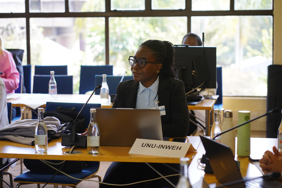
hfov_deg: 23.9
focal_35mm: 85
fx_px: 666
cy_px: 94
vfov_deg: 16.1
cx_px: 141
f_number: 4
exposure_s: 1/100
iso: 500
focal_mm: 85
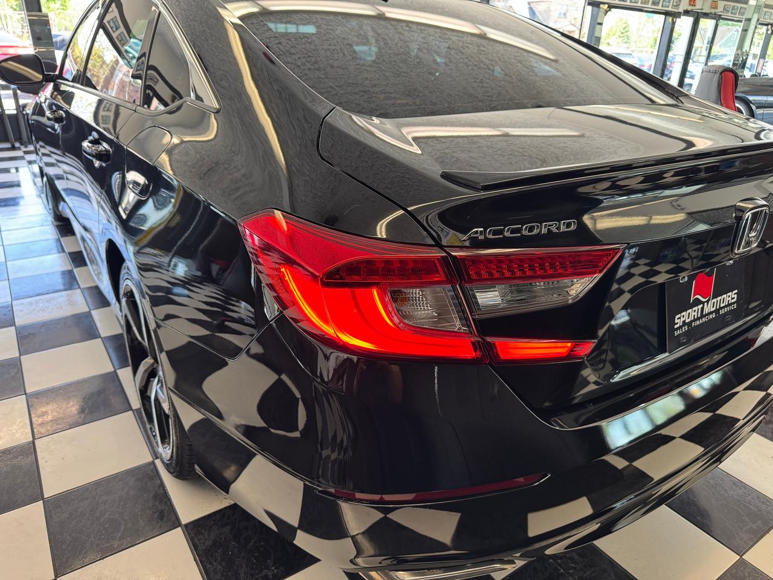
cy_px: 290
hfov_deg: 71.6
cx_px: 386
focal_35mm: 24
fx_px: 536
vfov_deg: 56.8
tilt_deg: -24.7
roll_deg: -2.2
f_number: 1.78
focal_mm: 6.76
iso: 200
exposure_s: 1/120
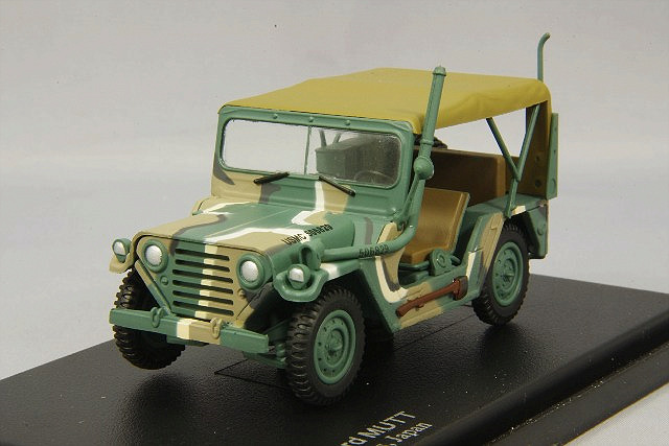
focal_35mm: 112
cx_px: 334
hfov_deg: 18.3
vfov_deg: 12.2
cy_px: 223
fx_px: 2082
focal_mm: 75
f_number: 32
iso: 400
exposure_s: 1
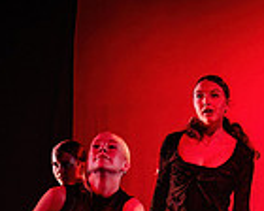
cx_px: 318
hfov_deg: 18.5
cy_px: 253
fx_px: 766
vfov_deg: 15.2
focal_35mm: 98
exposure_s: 1/300
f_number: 2.8
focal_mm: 24
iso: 5000
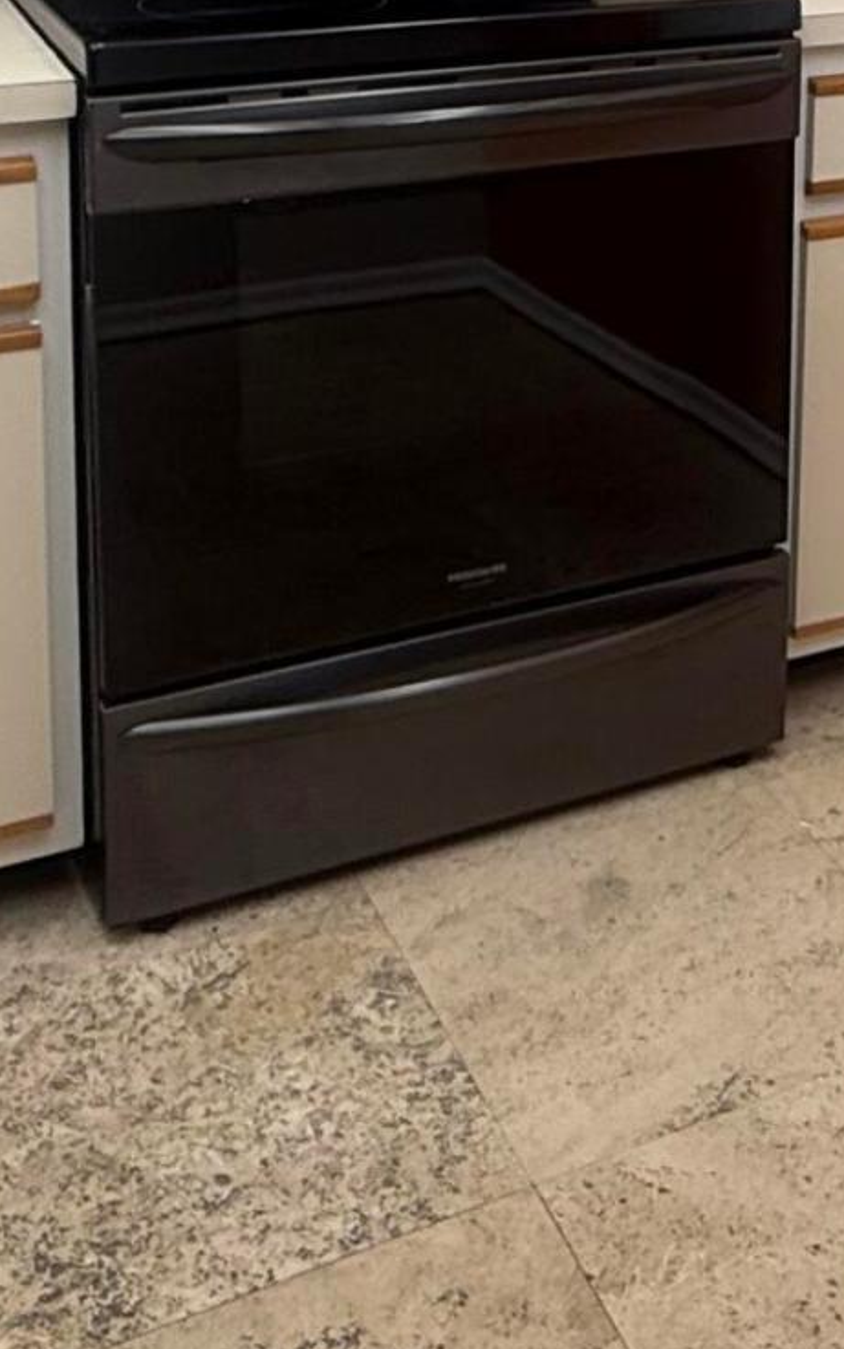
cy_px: -62
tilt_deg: -7.7
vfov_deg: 31.8
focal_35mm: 58
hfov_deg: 21.3
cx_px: 923
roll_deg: -2.3
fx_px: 2133
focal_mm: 2.22
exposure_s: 1/120
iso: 80
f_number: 2.2
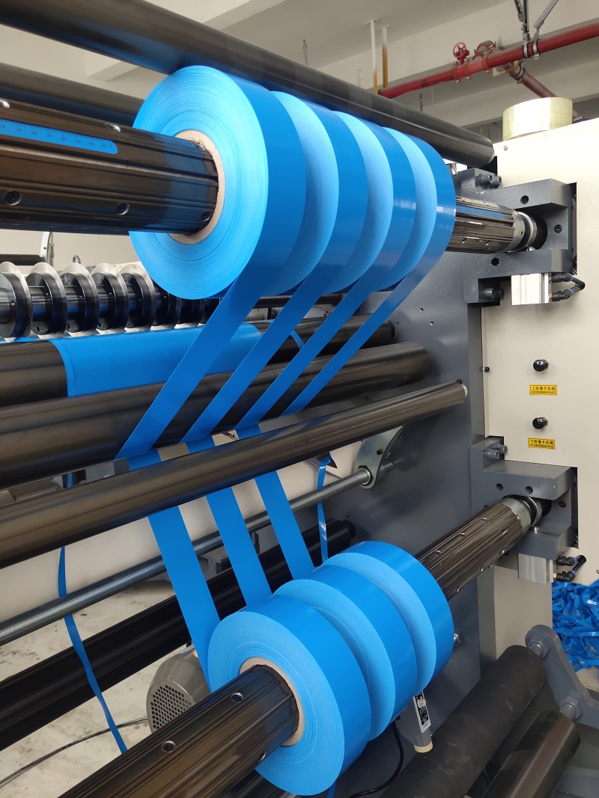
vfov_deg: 61.7
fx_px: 669
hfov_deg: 48.2
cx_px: 300
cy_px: 399
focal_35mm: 29
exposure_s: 1/100
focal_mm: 4.27
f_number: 1.8
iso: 110
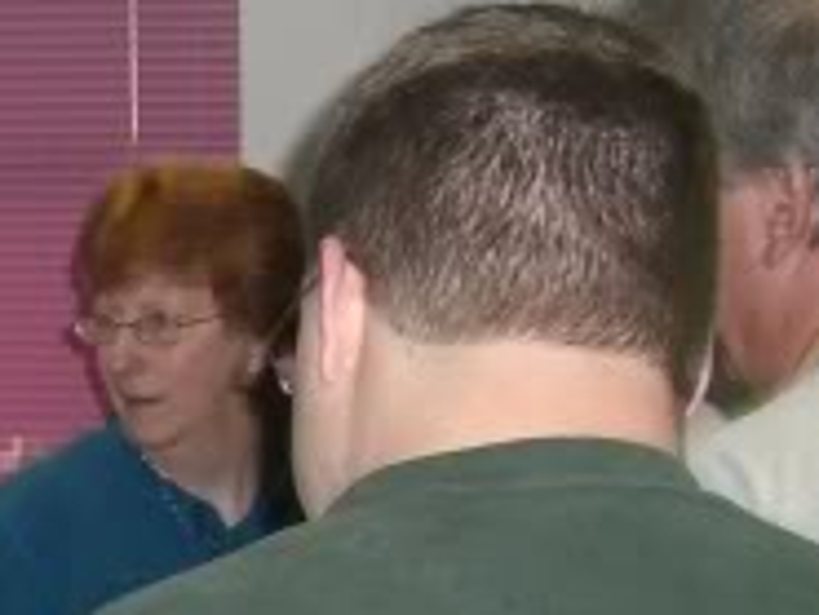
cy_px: 823
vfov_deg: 8.9
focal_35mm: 164
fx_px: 3883
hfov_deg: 11.2
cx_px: -673
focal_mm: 6.2
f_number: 2.7
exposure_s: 1/60
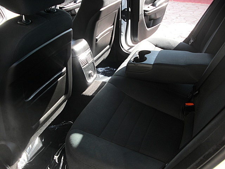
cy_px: 84
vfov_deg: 39.7
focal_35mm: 36
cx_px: 112
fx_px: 234
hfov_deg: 51.4
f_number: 2.8
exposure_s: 1/80
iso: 50
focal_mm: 6.3
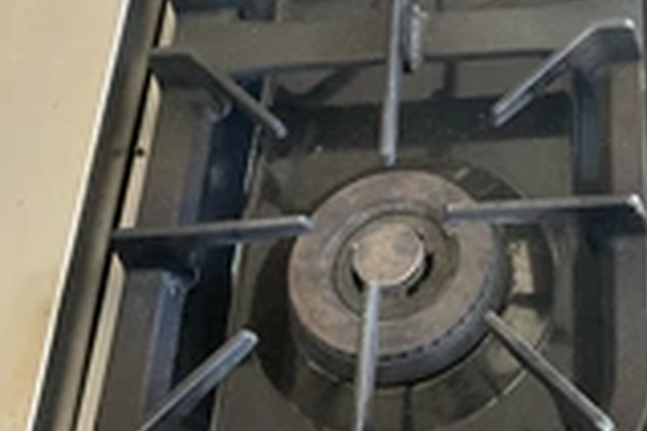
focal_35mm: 76
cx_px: 696
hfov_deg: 25.0
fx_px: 1366
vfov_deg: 17.6
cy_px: 24
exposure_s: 1/120
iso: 50
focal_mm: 3
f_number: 1.8
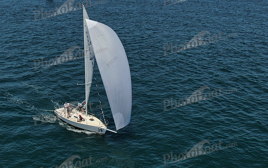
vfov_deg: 24.9
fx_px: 380
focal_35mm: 52
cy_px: 77
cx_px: 135
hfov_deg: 38.9
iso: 100
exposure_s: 1/1600
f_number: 3.8
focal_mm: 8.6
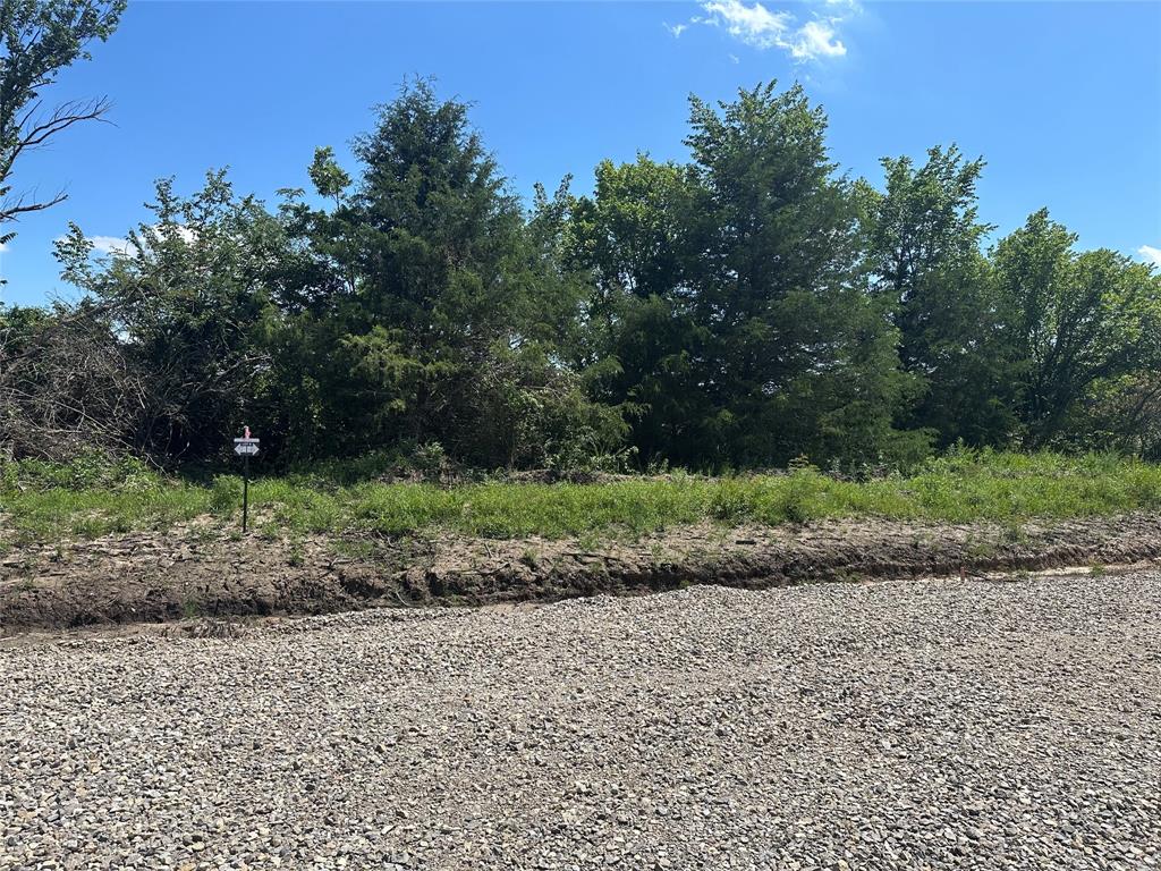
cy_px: 436
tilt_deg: -1.2
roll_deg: +0.6
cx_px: 580
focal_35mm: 24
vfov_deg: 56.8
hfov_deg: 71.6
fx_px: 805
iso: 80
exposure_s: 1/3861
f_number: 1.78
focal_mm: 6.86
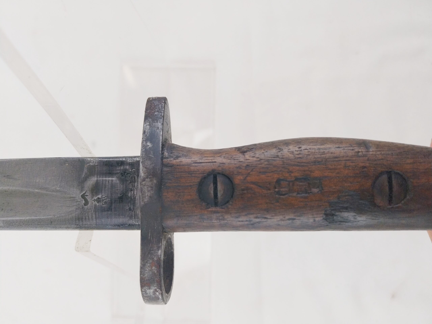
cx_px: 216
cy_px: 162
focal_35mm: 26
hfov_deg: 67.3
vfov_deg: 53.1
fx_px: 324
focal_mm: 4
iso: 40
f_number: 1.8
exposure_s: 1/100
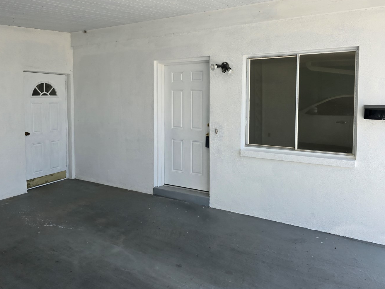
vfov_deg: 49.5
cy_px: 120
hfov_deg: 63.3
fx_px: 311
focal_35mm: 28
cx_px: 175
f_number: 1.7
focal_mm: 6.3
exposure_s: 1/180
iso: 12
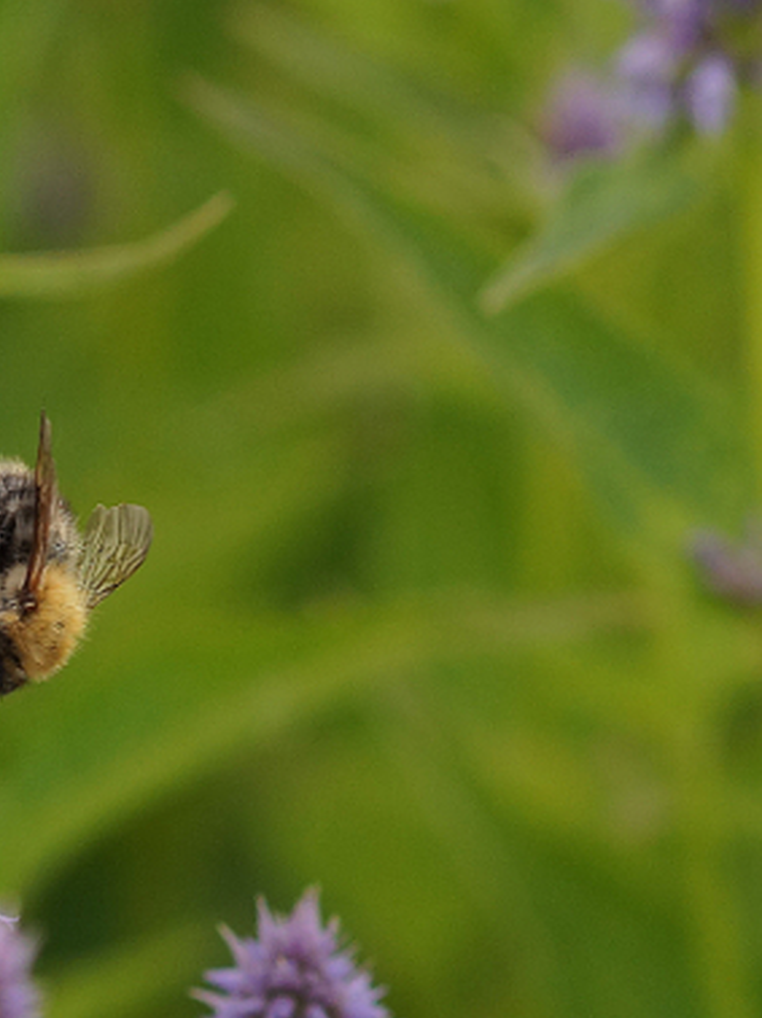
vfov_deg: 4.3
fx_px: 13458
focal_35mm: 458
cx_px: -78
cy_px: 724
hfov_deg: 3.2
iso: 400
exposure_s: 1/160
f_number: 5.6
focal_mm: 100
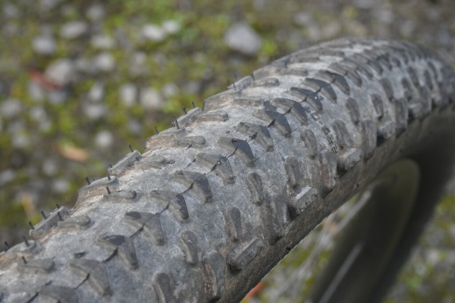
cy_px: 152
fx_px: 948
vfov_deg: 18.2
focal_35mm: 75
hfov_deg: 27.0
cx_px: 228
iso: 1600
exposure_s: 1/160
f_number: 11
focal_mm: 50
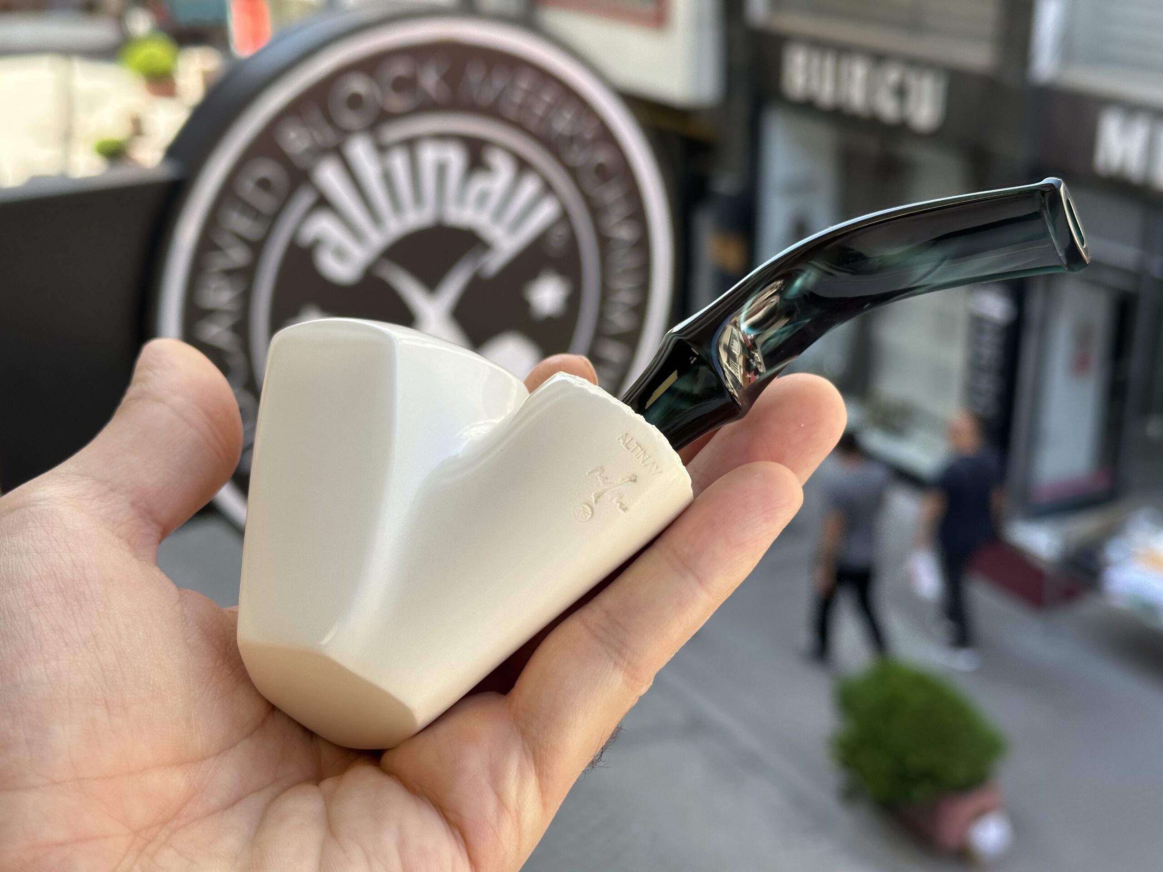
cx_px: 582
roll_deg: +0.3
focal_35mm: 48
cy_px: 436
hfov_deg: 39.7
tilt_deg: -21.0
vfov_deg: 30.3
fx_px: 1613
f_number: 1.78
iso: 64
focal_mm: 6.86
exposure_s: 1/494
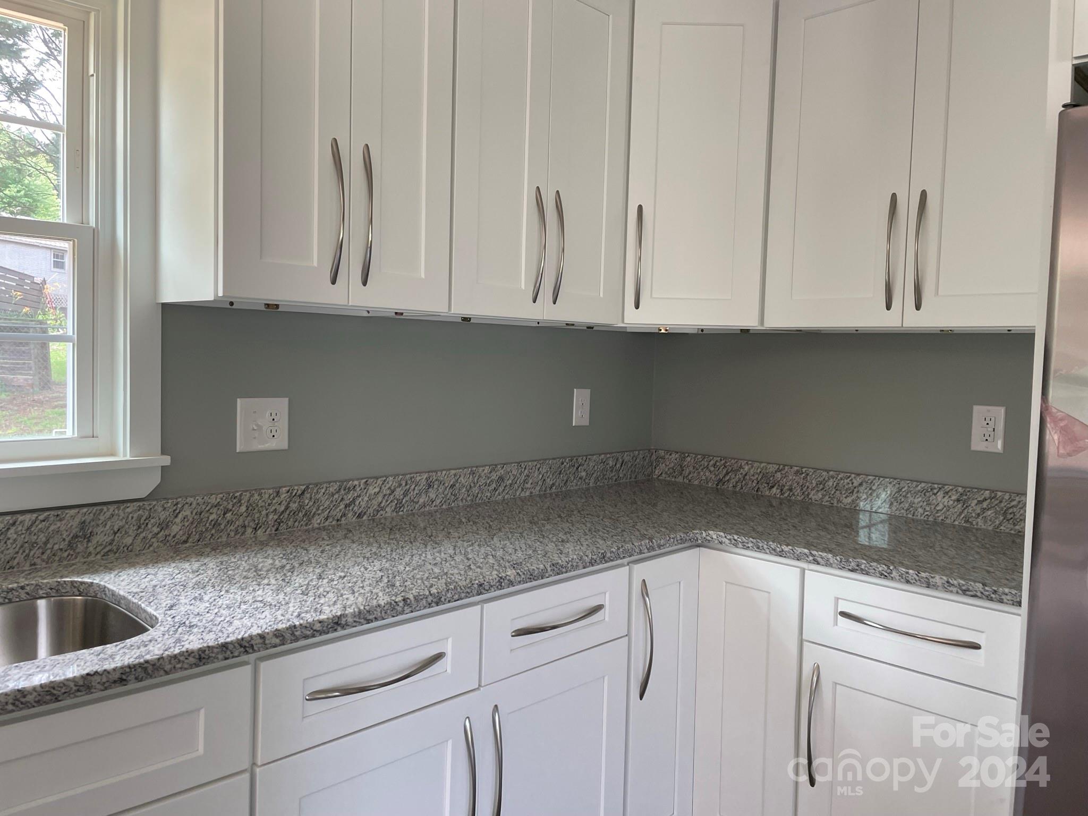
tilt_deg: -2.5
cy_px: 408
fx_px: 817
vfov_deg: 53.1
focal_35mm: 26
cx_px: 544
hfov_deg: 67.3
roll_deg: -0.6
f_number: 1.6
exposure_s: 1/121
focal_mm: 4.2
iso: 125
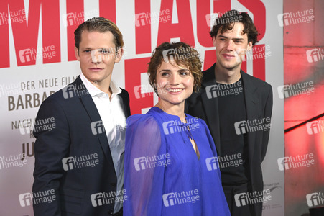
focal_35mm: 53
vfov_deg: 25.5
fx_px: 477
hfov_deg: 37.5
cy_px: 108
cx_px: 162
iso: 2000
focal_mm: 53
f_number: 7.1
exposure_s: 1/200
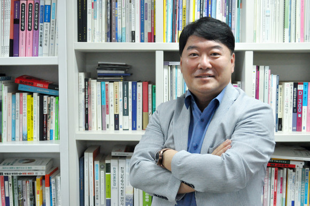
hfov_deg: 41.2
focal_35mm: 48
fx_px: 413
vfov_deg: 28.0
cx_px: 155
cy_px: 103
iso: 2000
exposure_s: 1/125
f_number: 4.8
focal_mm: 32
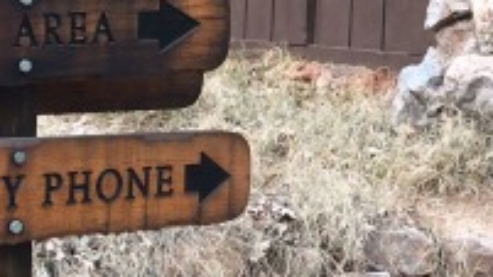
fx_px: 1647
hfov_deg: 16.6
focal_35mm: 126
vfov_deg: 9.6
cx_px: 503
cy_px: 10
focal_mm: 4.15
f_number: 2.2
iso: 32
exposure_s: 1/391
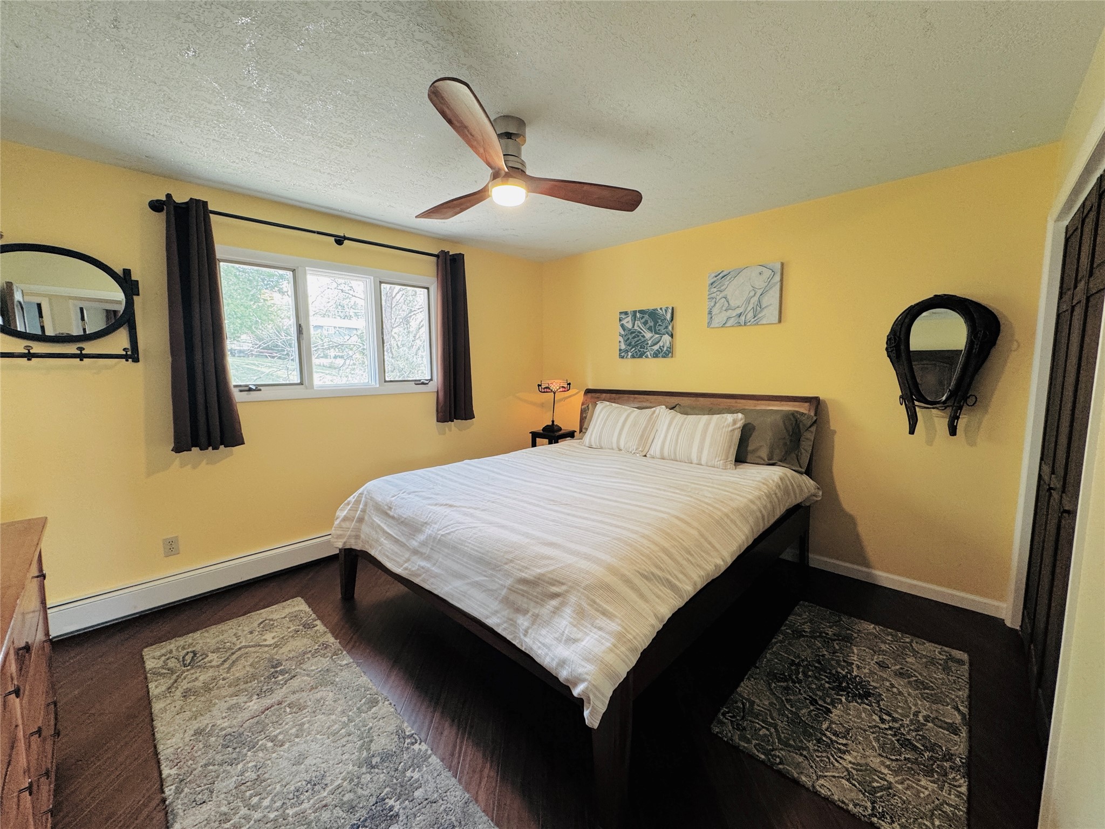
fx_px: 447
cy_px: 414
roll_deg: +0.1
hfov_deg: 102.1
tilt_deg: -7.0
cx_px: 552
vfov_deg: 85.7
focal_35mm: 14
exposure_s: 1/60
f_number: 2.2
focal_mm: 2.22
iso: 160
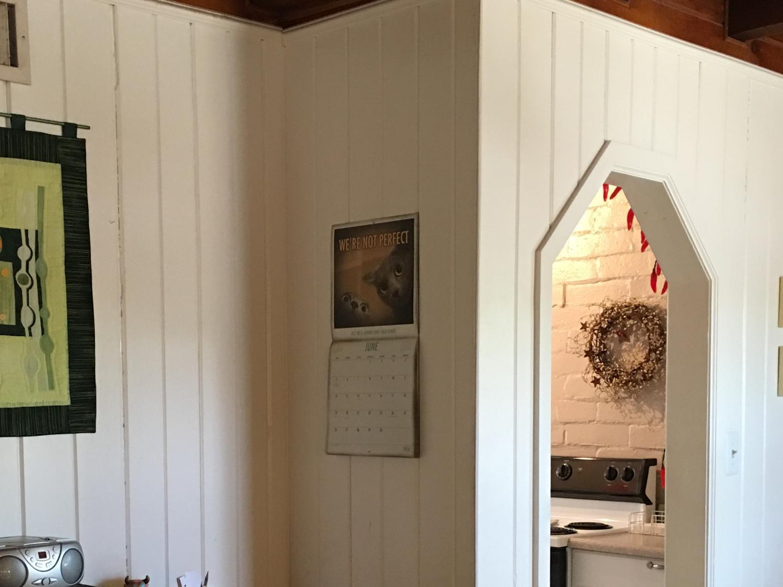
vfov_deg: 25.4
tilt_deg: -5.4
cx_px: 331
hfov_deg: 34.3
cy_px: 519
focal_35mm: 56
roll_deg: +0.0
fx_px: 1267
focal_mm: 4.15
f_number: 2.2
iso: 80
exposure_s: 1/15
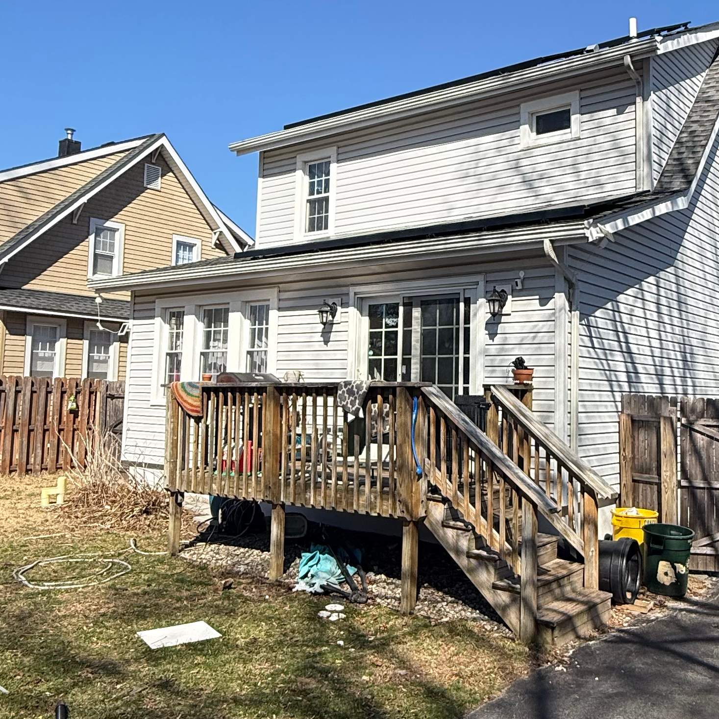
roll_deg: +1.9
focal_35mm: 34
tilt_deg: +5.4
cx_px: 459
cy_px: 329
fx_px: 799
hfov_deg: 47.9
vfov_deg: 48.4
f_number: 2.2
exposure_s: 1/1961
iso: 50
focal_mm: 2.22
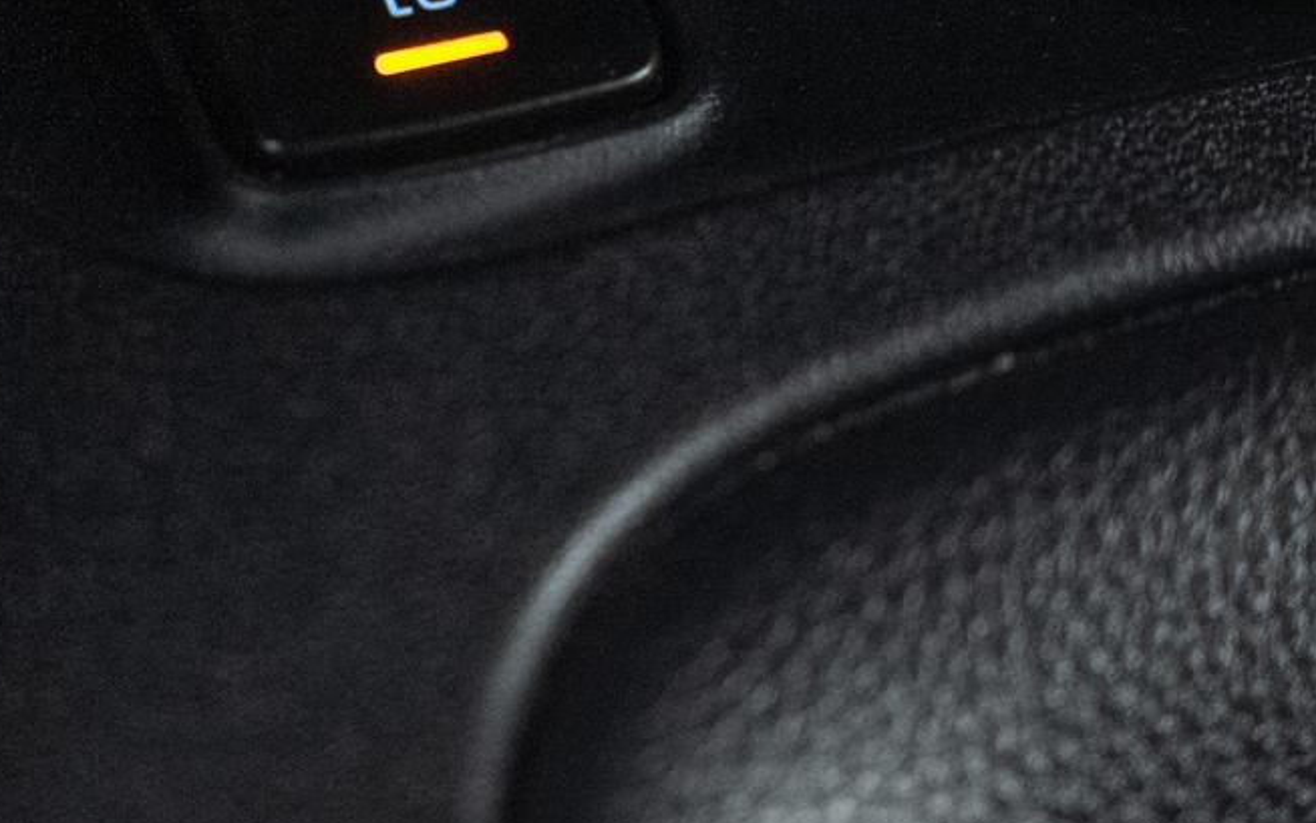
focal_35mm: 160
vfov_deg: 8.2
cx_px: 388
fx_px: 5739
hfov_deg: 13.1
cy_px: 158
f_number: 2.8
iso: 2500
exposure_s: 1/60
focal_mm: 60.3
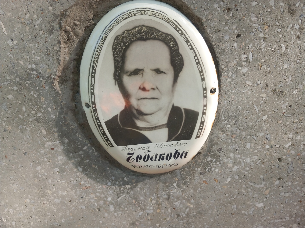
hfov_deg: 65.3
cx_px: 152
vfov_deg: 51.4
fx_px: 238
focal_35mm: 27
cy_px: 114
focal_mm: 4
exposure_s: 1/101
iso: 29
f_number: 1.8
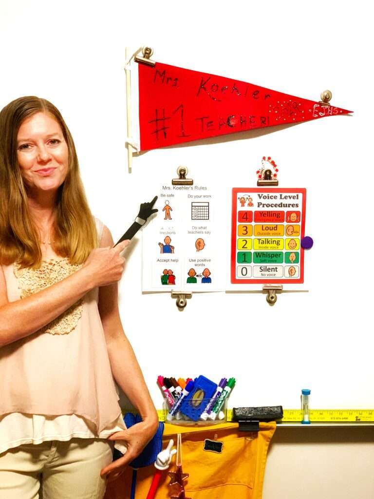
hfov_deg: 28.0
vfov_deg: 36.8
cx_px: 187
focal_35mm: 52
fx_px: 749
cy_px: 250
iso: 400
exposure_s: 1/60
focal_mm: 6
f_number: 2.4
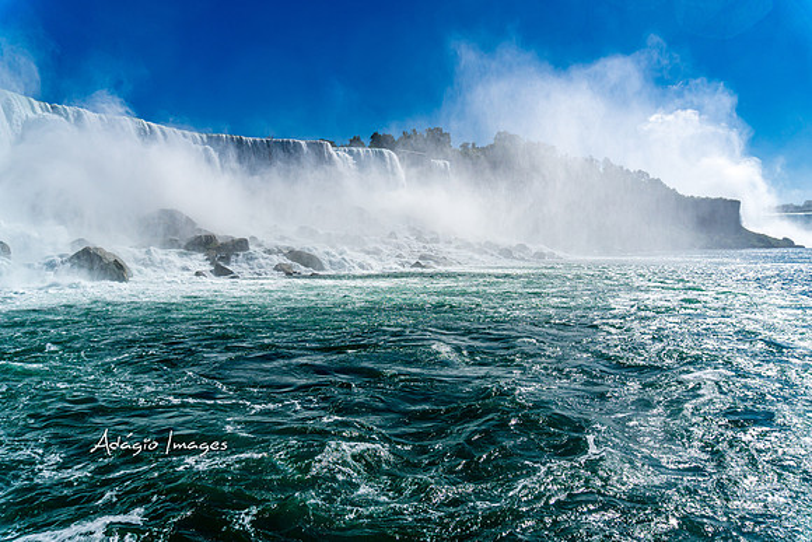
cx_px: 406
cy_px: 271
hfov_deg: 73.7
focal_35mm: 24
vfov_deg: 53.2
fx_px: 541
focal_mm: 16
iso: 100
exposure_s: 1/2500
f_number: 5.6
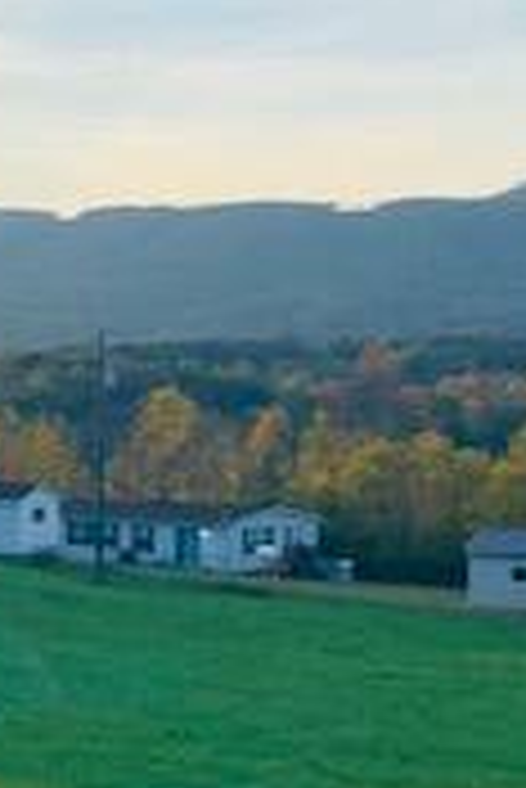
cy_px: 545
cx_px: -139
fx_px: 2165
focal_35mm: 99
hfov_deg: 13.4
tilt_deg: -4.2
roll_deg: -0.5
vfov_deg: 20.5
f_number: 1.8
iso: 25
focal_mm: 4.25
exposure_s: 1/1100
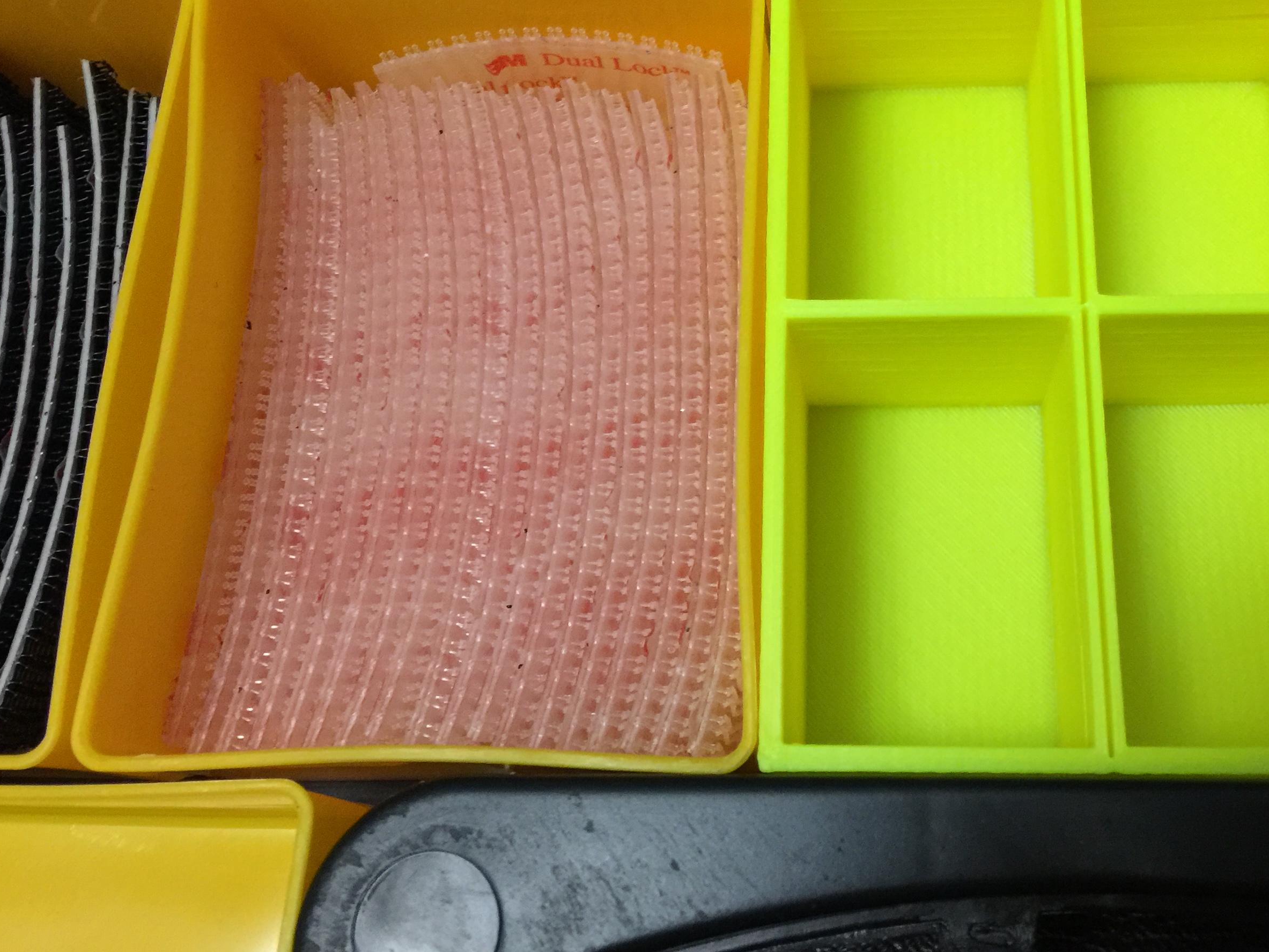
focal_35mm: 40
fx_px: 1467
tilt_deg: -67.1
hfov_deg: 46.2
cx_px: 817
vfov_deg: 35.6
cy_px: 304
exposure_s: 1/10
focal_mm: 4.15
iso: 125
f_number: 2.2
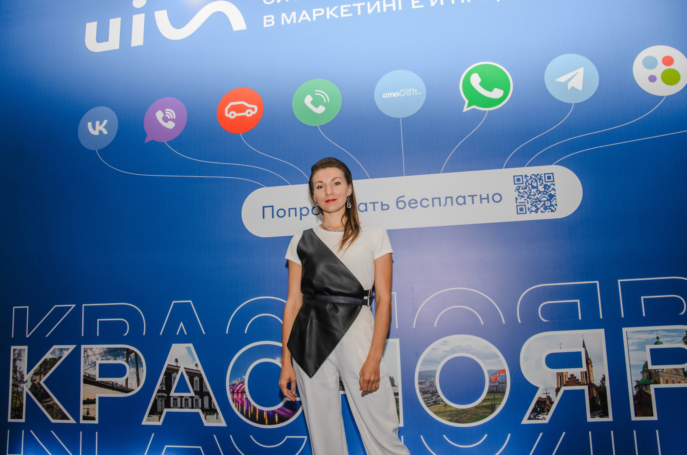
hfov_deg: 65.7
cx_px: 332
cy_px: 224
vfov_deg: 46.3
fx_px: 532
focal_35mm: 28
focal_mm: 18
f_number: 3.5
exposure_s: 1/125
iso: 320
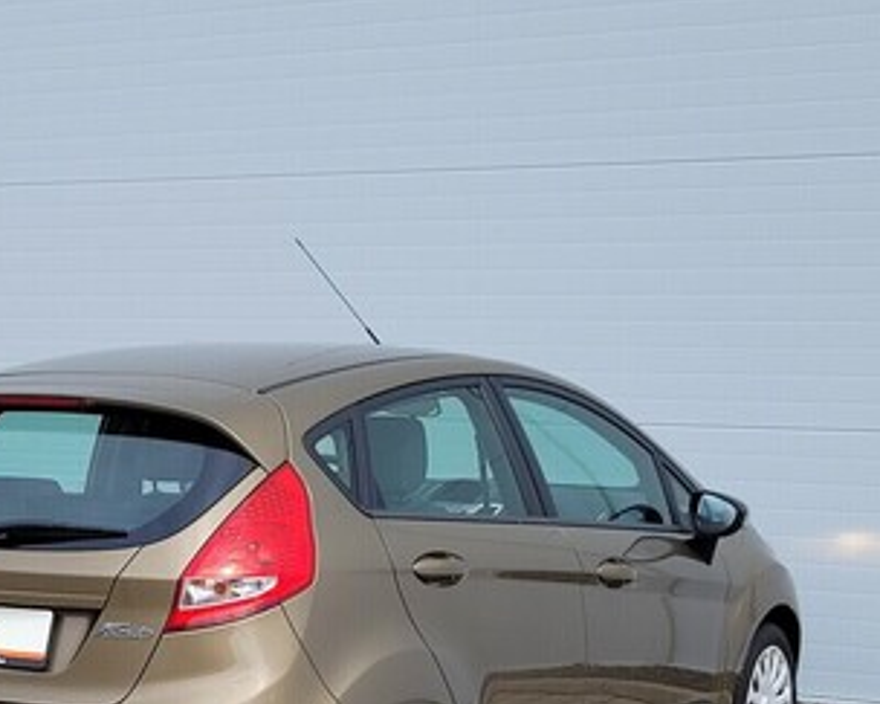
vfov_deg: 31.8
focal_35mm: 46
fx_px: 1198
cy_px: 566
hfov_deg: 39.5
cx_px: 246
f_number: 1.8
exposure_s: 1/1756
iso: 40
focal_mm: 5.4
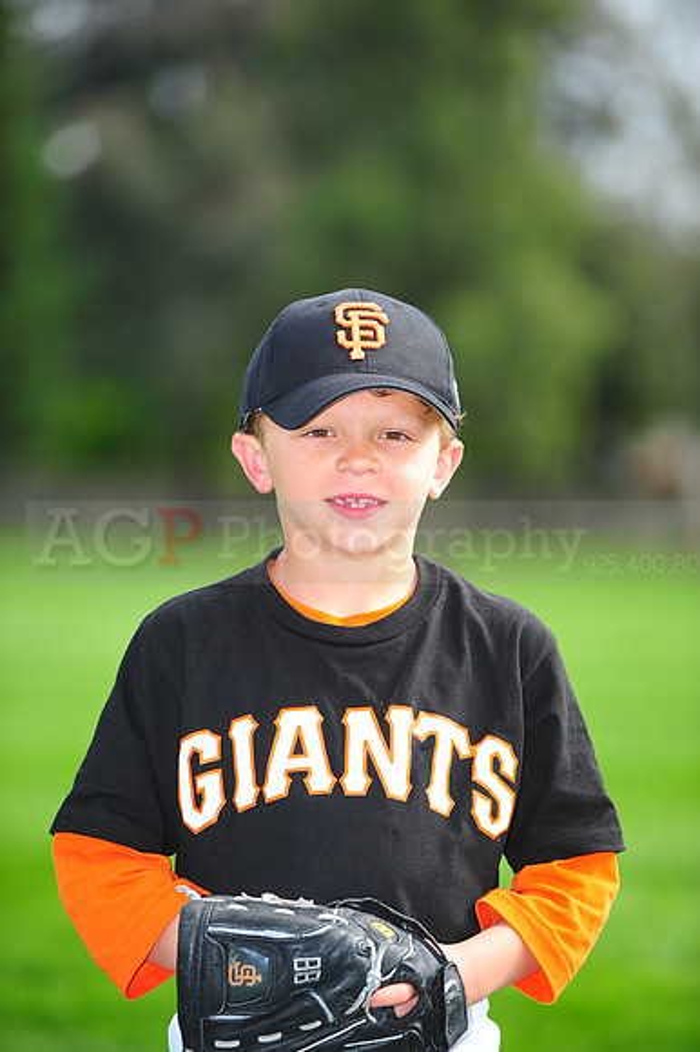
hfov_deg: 6.9
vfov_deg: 10.3
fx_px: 5840
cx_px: 350
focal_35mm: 200
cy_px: 526
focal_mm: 200
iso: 200
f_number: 4
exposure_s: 1/640
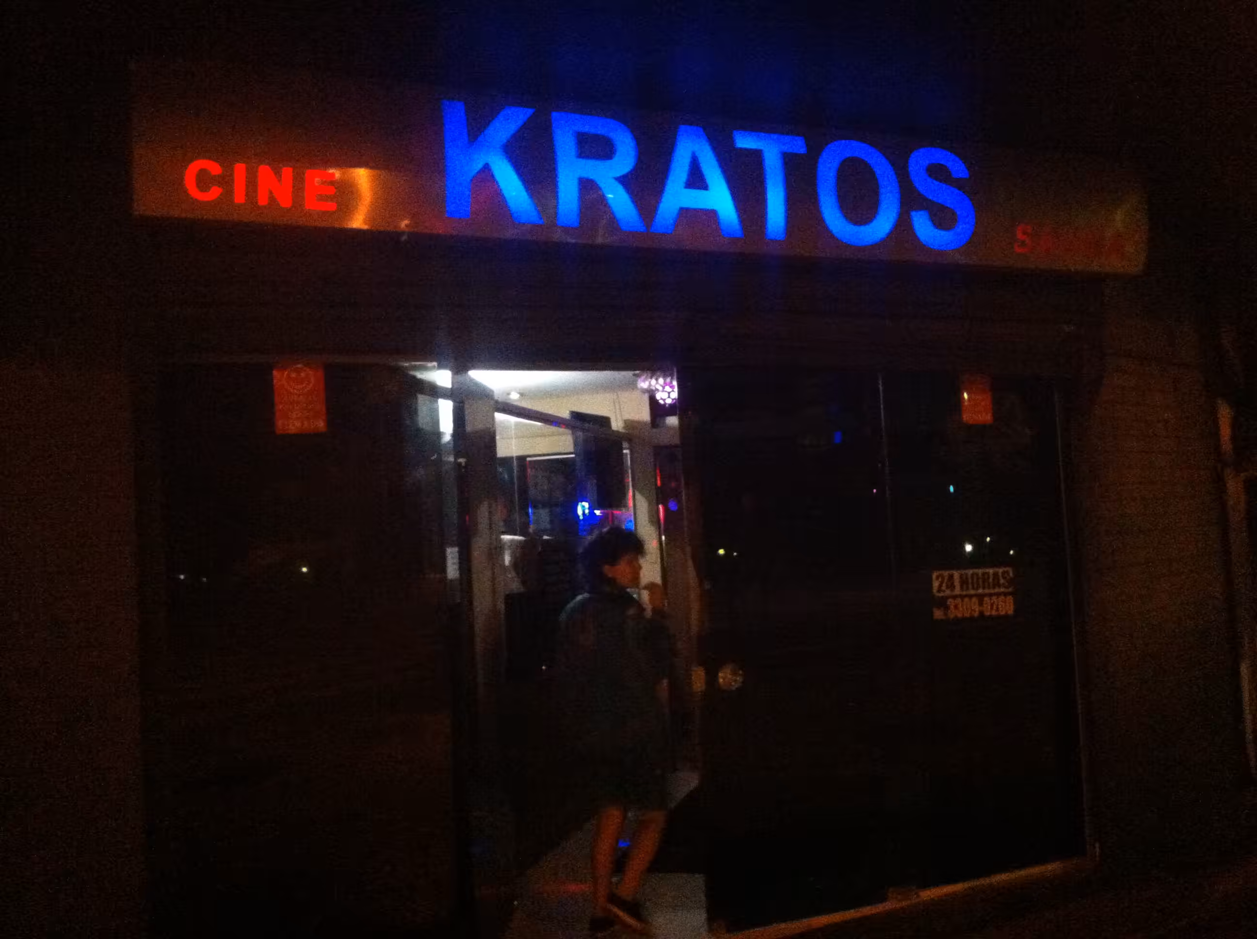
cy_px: 470
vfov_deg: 40.6
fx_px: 1269
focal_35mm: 35
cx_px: 628
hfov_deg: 52.7
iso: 1000
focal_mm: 3.85
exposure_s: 1/15
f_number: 2.8
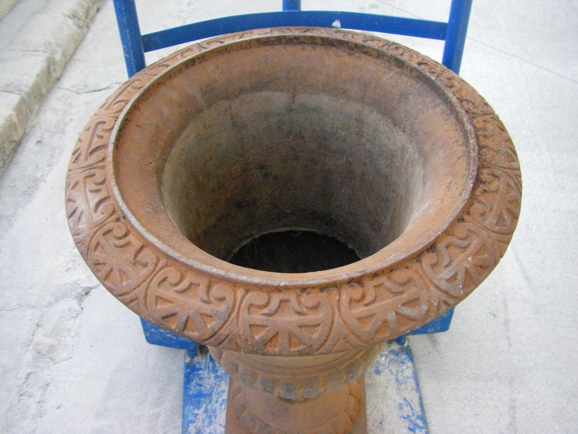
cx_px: 289
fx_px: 635
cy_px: 217
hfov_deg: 49.0
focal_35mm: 38
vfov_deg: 37.7
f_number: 3.5
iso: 800
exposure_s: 1/25
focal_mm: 6.3
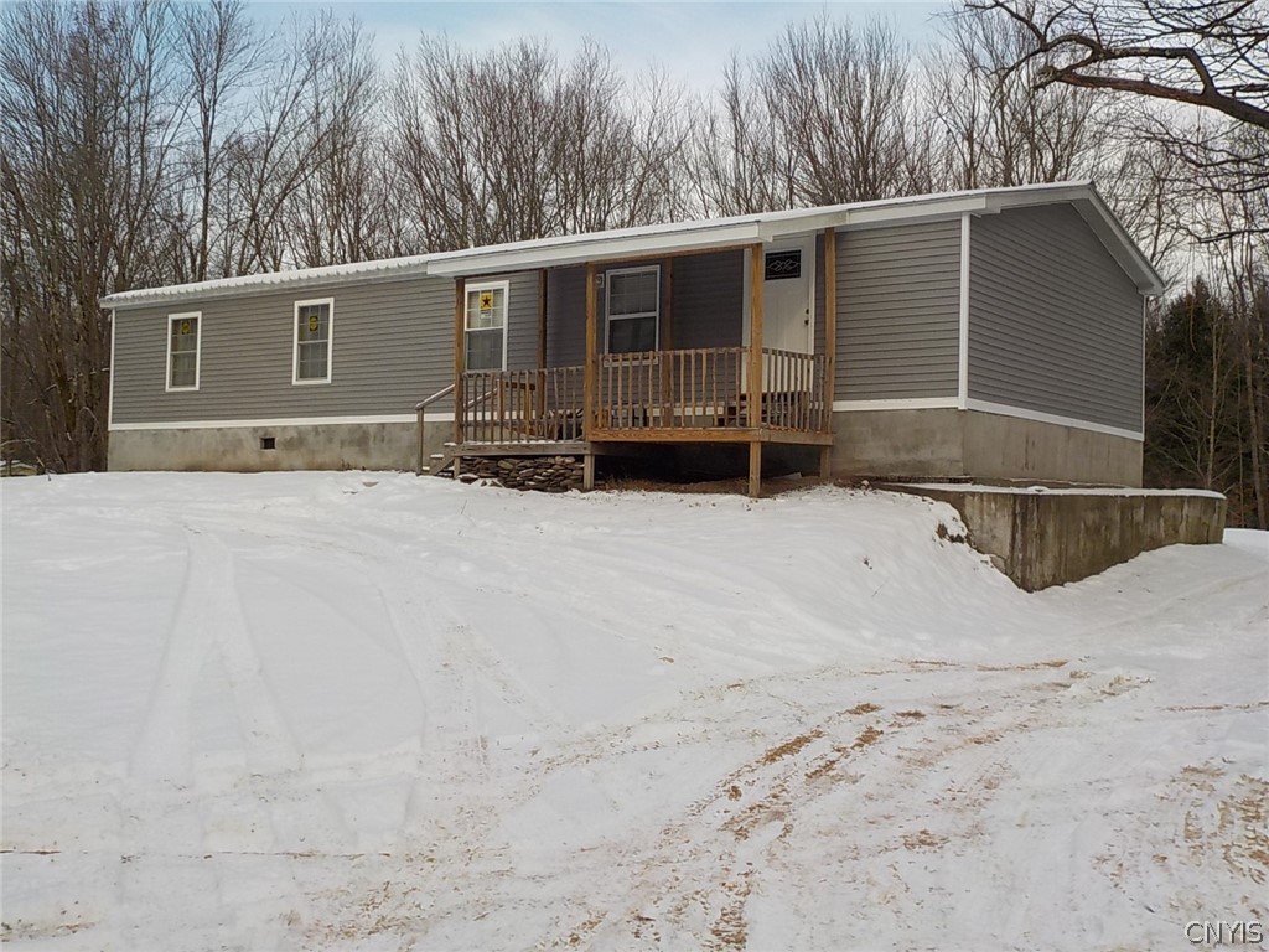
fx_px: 1393
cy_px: 476
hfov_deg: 49.0
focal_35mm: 38
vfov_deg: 37.7
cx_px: 634
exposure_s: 1/800
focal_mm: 5.2
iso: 125
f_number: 3.7
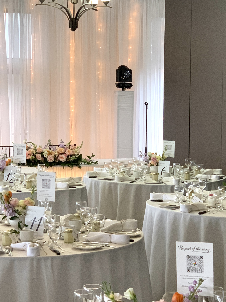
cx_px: 130
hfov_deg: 15.4
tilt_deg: -6.2
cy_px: 191
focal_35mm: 96
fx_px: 836
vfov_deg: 20.4
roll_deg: -0.3
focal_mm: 6
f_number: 2.4
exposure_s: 1/60
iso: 200
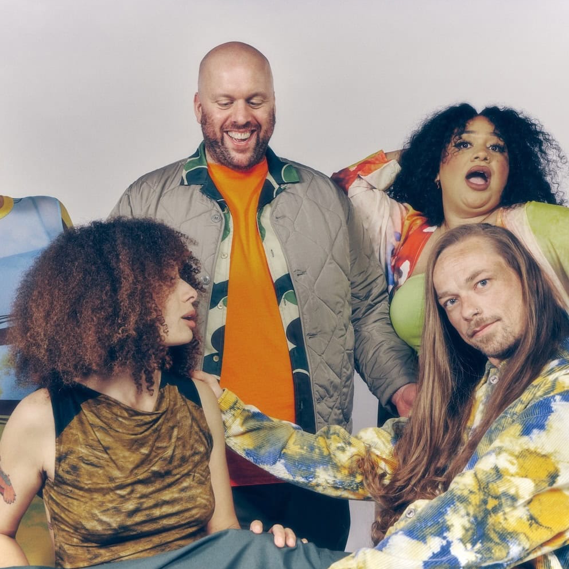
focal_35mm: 45
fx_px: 837
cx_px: 246
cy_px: 283
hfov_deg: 37.5
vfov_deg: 37.6
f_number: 11
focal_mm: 35
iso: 500
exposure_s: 1/200
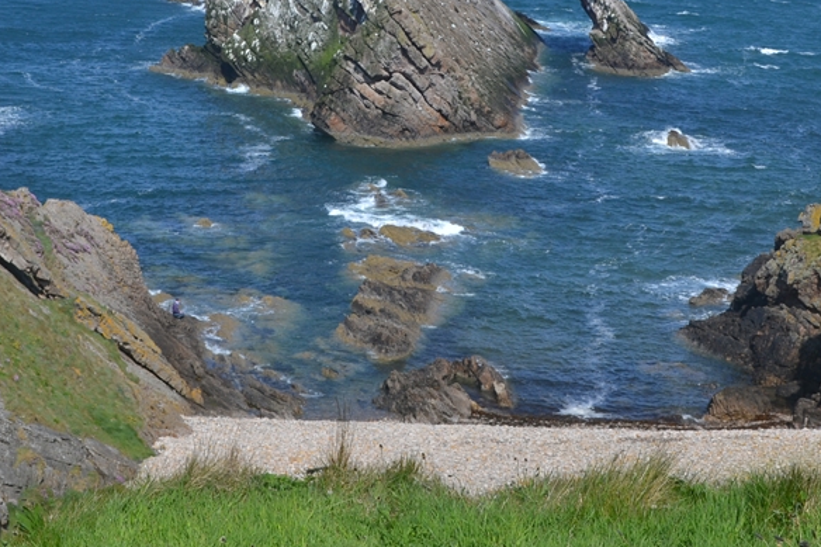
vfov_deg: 15.4
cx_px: 383
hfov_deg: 23.1
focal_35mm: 88
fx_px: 2006
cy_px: 82
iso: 100
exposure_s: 1/250
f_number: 8
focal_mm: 32
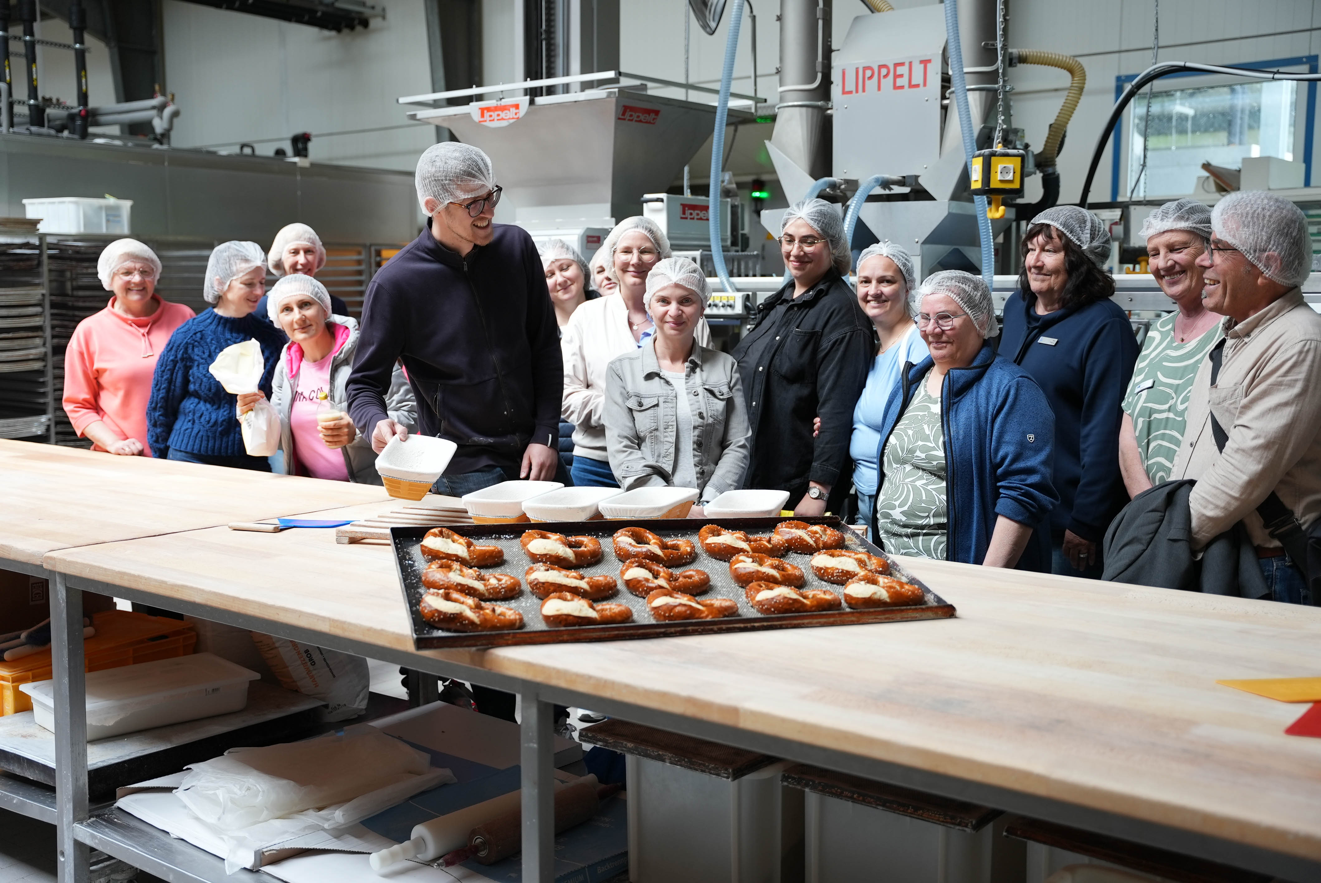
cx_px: 660
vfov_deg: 34.5
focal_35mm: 39
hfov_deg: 49.9
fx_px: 1421
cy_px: 442
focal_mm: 38.7
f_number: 2.8
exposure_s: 1/160
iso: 400
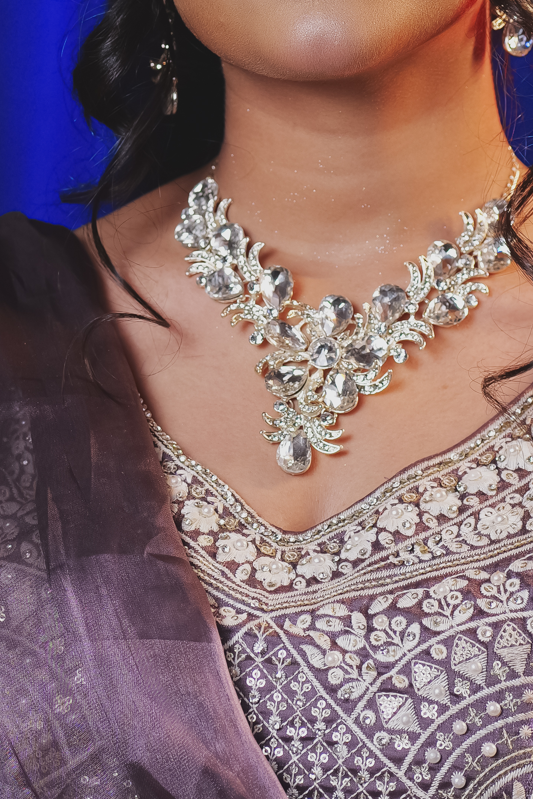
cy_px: 236
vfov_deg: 8.6
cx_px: 256
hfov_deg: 5.8
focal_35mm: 238
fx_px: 5284
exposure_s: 1/200
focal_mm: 85
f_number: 3.5
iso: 250
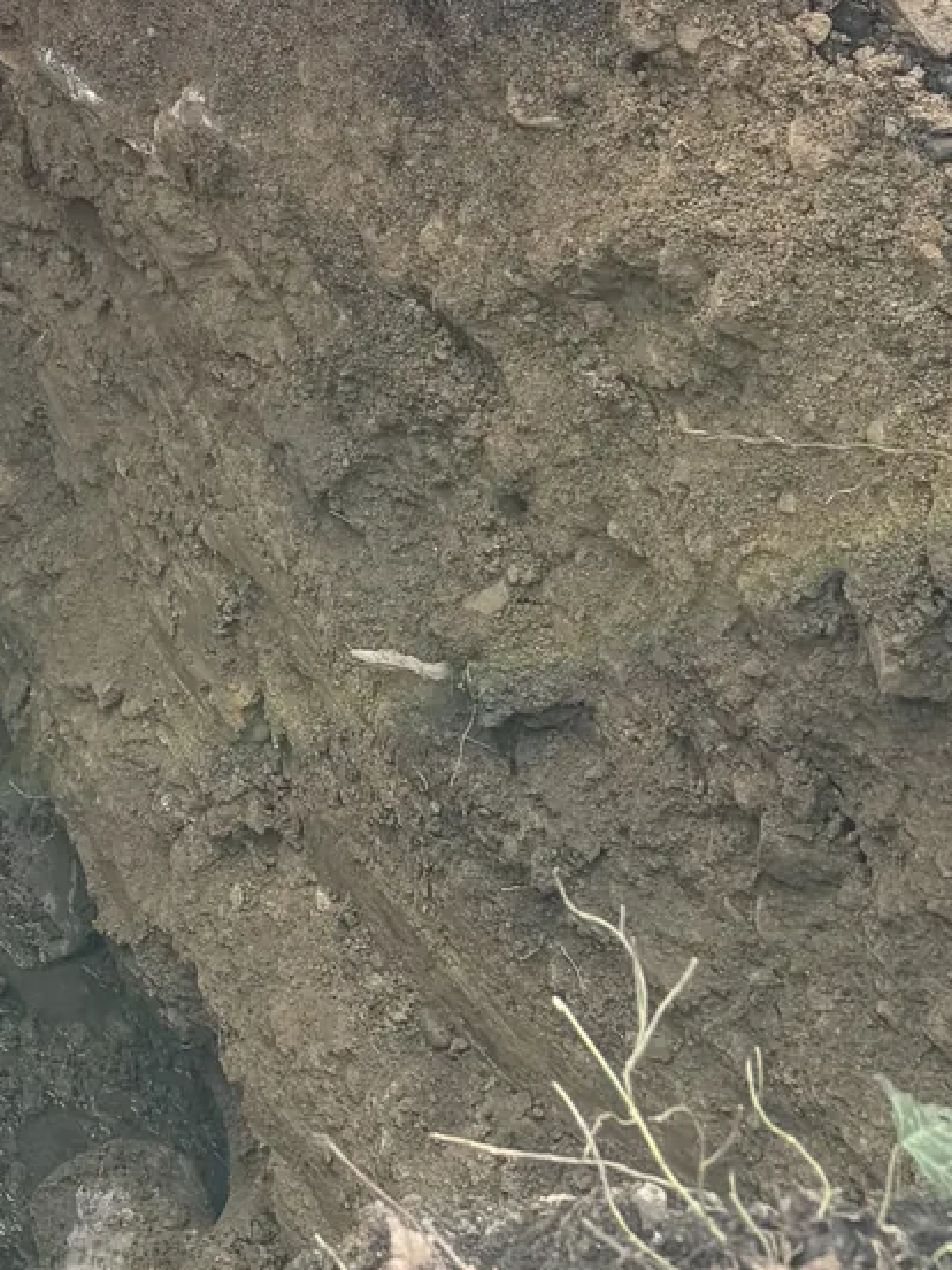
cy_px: -849
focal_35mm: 87
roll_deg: +1.7
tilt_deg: -30.9
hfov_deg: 15.8
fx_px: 3190
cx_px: -416
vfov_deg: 18.7
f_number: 1.8
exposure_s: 1/352
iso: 80
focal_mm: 6.8
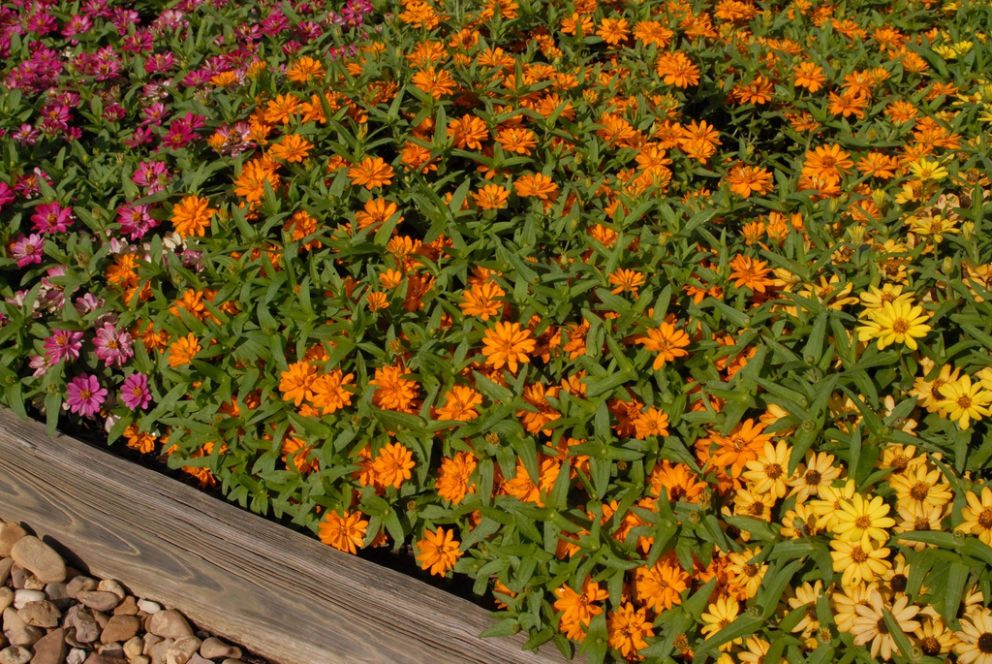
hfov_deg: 46.4
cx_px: 496
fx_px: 1158
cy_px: 332
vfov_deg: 32.0
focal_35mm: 42
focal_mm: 28
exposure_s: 1/640
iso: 400
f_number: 13
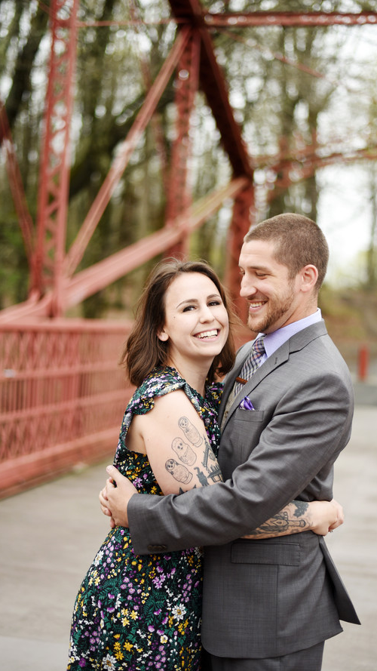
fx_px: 942
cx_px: 186
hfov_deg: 22.6
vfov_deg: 39.2
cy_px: 335
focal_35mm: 53
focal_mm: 50
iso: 640
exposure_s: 1/2500
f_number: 1.8
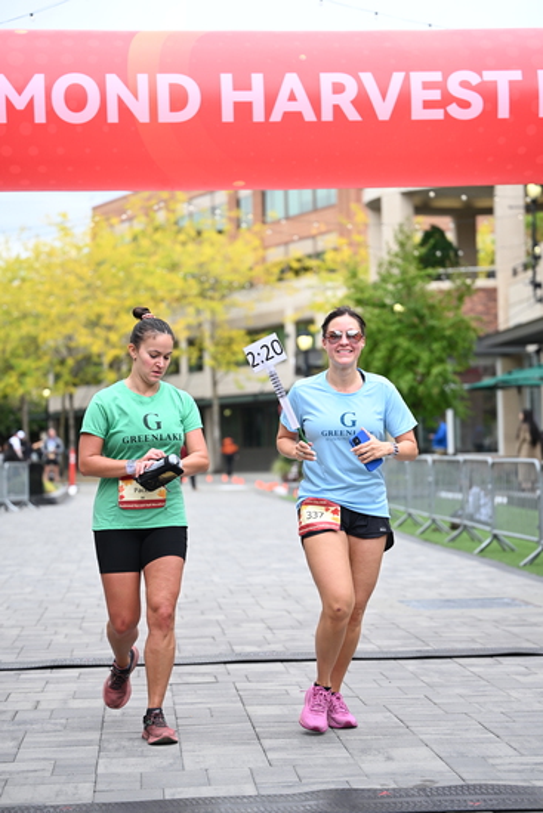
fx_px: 1764
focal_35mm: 78
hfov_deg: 17.5
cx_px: 272
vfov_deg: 26.0
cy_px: 406
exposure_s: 1/2000
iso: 640
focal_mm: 78
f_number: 2.8
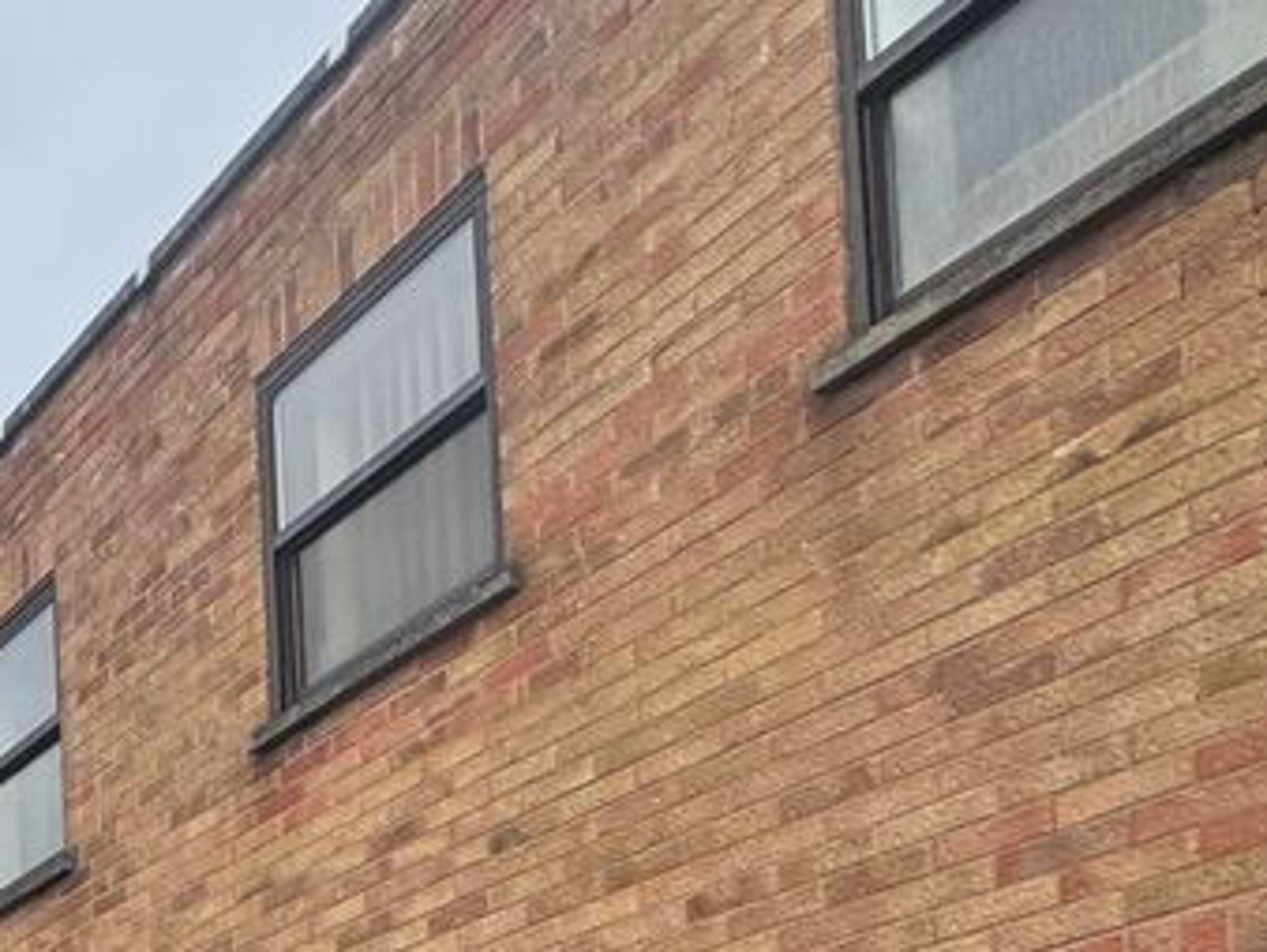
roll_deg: +1.8
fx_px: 1685
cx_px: -559
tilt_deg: +2.1
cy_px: 1441
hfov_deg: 29.0
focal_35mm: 46
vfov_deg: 24.4
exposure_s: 1/741
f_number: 2.2
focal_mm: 2.22
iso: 40
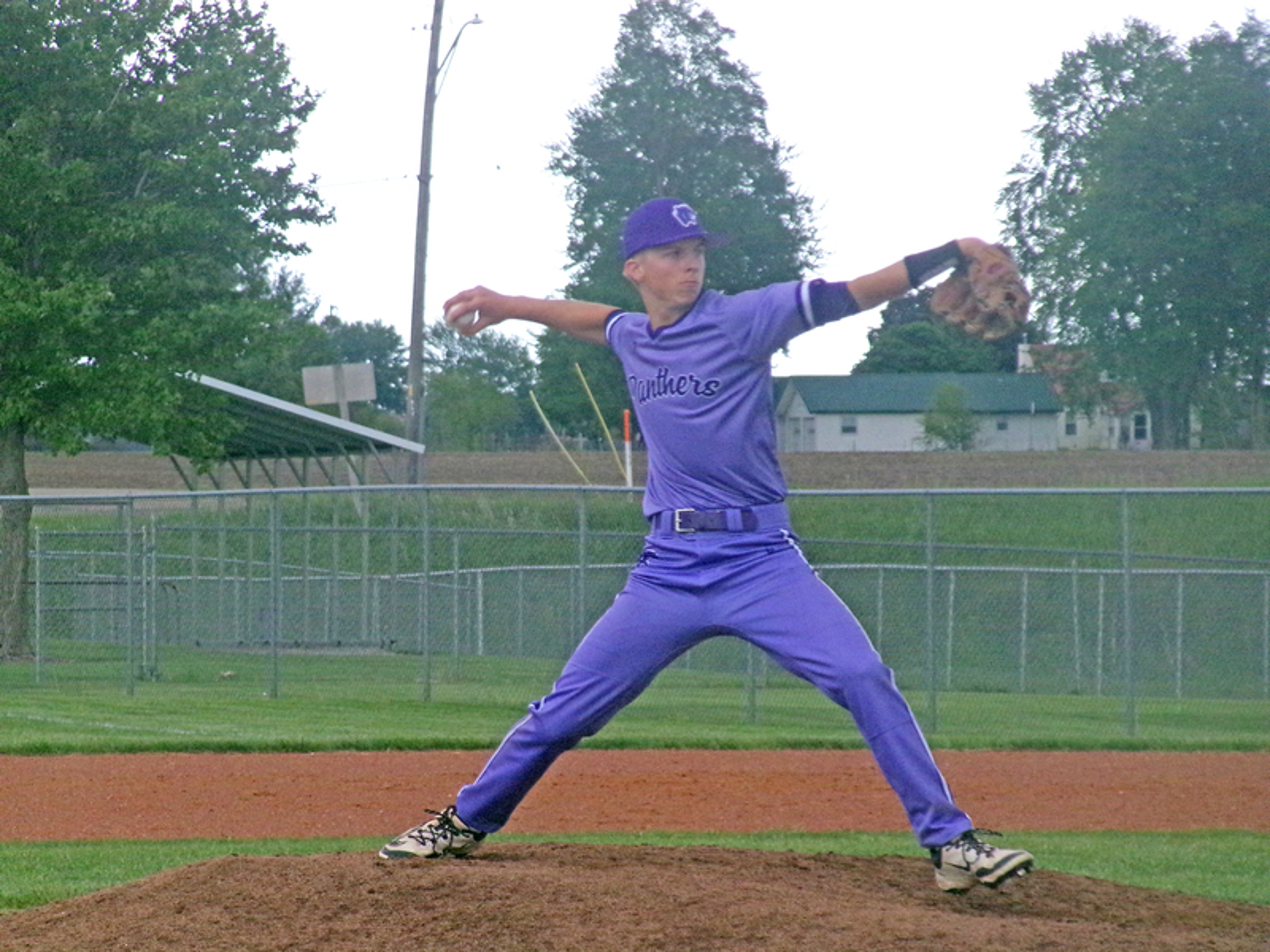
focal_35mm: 331
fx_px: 12144
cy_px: 476
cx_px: 635
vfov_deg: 4.5
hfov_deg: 6.0
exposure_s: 1/500
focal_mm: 59.4
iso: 537
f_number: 5.9
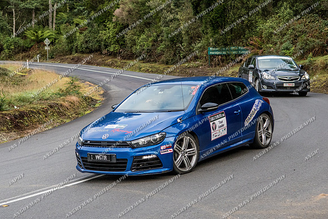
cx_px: 164
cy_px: 122
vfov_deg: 18.1
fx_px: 686
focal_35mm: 75
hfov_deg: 26.9
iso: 800
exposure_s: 1/2000
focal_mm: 45
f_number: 4
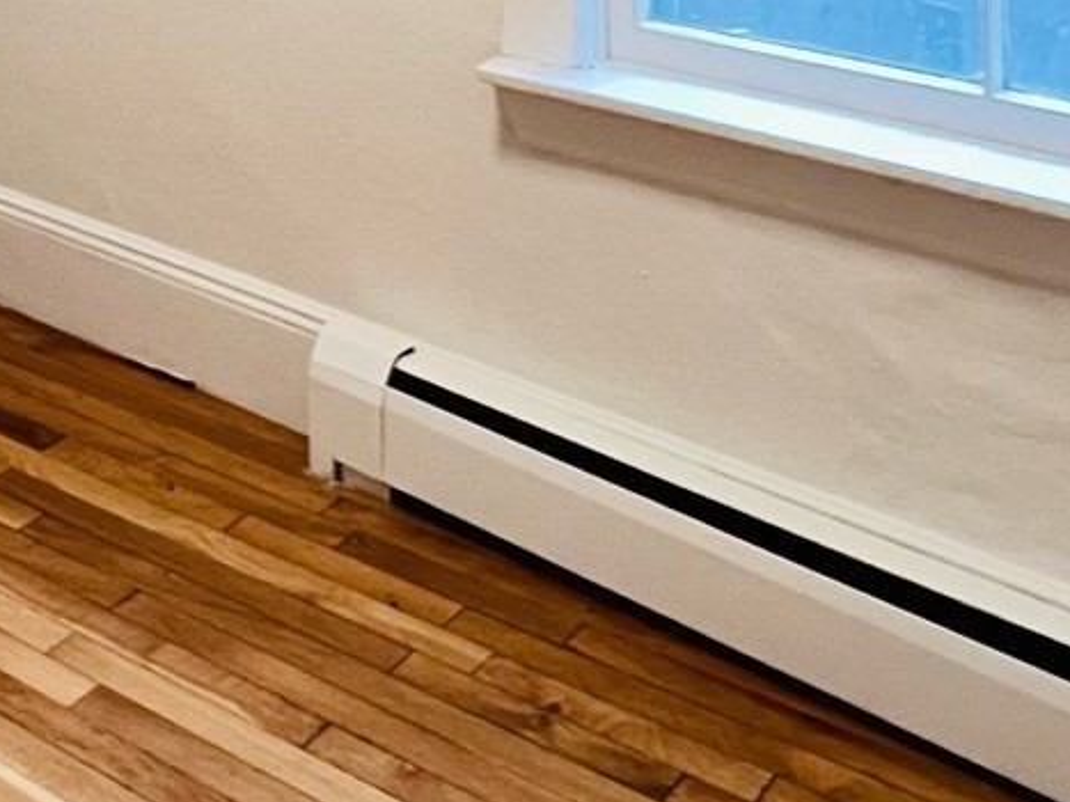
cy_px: -480
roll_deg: +1.3
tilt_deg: +0.6
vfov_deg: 20.8
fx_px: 1761
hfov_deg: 29.6
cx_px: -174
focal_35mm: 57
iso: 400
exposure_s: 1/60
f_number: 1.8
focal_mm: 1.57
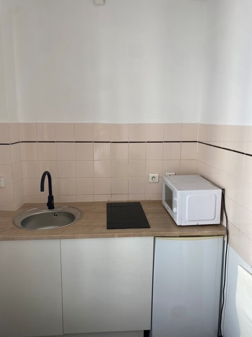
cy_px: 168
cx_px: 126
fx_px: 252
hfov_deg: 53.1
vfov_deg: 67.3
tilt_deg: -9.7
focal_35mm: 26
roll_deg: -0.5
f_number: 1.8
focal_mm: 4.25
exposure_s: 1/121
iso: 50
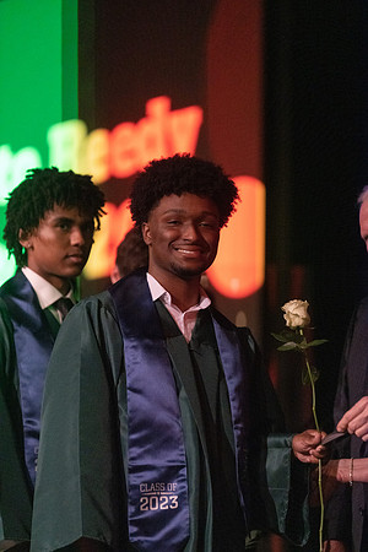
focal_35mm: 181
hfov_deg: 7.6
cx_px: 184
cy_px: 276
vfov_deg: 11.4
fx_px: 2775
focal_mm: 181
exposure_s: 1/1000
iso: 16000
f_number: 2.8
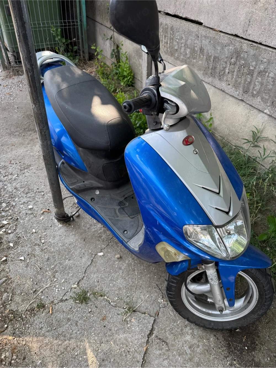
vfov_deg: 71.6
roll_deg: -2.7
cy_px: 184
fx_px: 255
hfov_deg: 56.8
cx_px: 138
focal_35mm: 24
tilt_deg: -40.1
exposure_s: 1/312
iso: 80
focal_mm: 6.76
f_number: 1.78
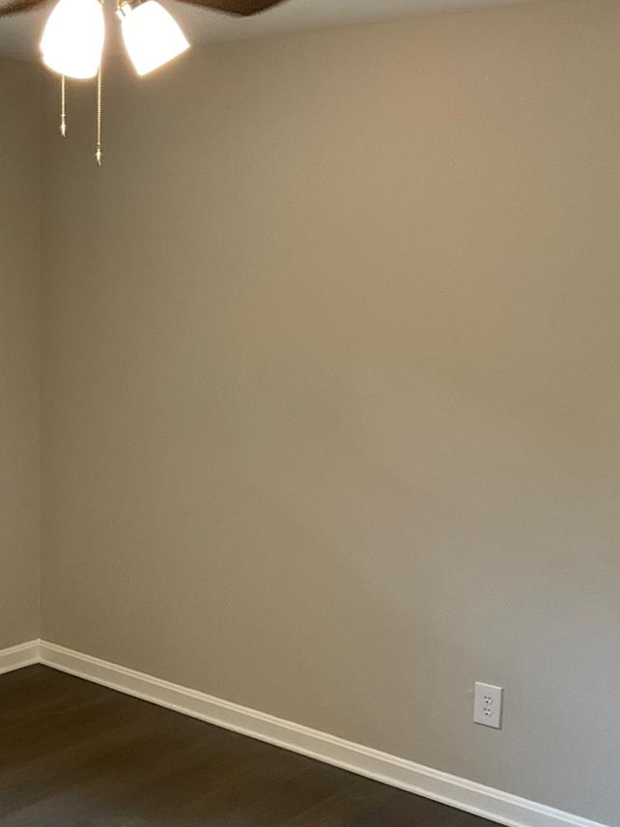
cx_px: 155
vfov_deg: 36.7
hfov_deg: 27.6
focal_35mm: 52
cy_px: 492
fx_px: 1243
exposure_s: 1/60
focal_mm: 3
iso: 125
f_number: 1.8
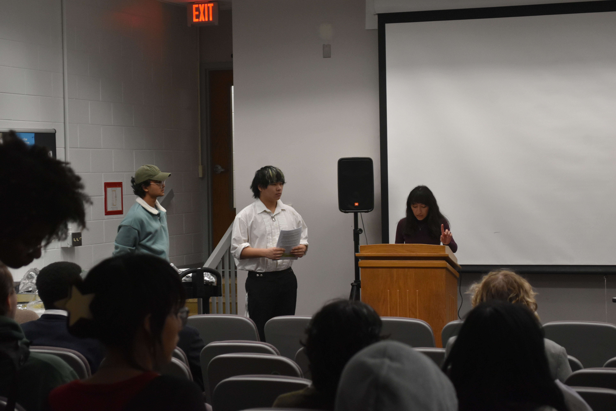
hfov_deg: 24.6
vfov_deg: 16.6
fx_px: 1412
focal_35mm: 82
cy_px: 206
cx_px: 308
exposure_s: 1/125
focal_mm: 55
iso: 1600
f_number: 5.6
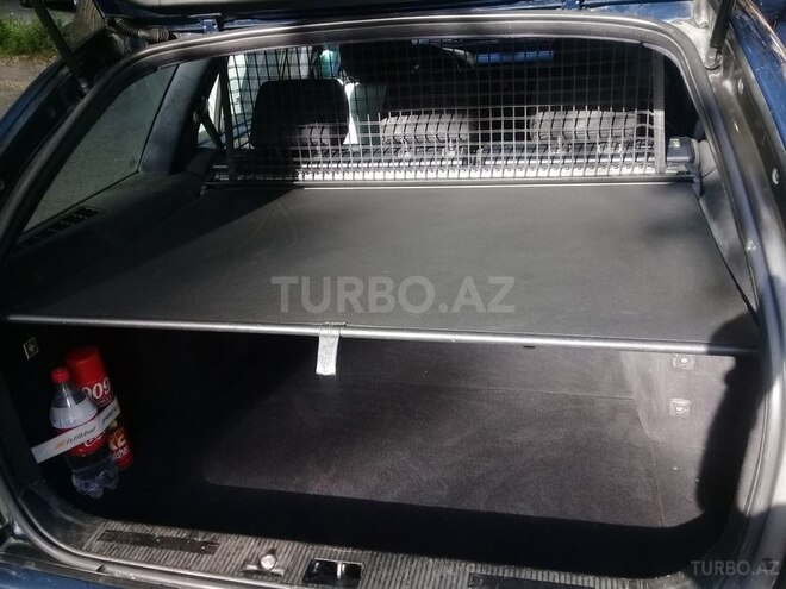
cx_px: 393
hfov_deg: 58.4
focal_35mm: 31
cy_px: 294
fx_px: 704
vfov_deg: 45.4
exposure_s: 1/120
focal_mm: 3.3
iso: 64
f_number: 2.2
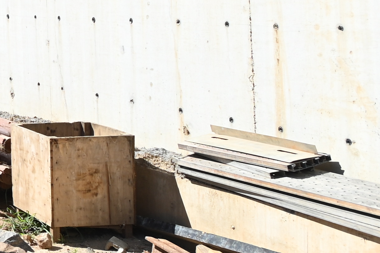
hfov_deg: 16.5
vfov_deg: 15.8
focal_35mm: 84
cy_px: -28
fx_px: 886
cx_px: -432
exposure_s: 1/640
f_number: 6.3
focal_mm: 17
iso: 200
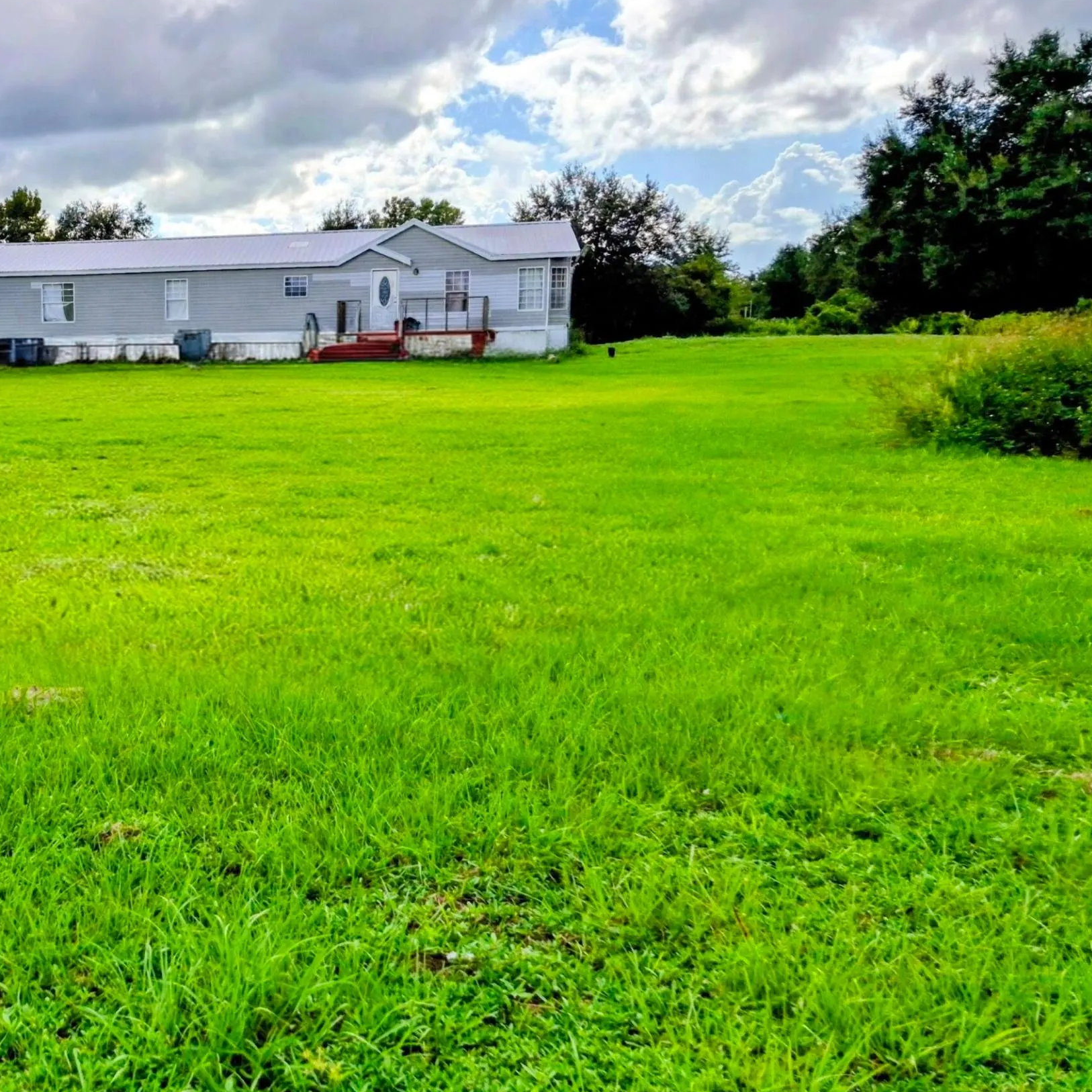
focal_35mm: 36
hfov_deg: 42.8
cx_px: 145
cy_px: 512
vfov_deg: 46.0
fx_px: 1285
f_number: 1.8
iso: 64
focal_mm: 5.4
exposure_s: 1/7696
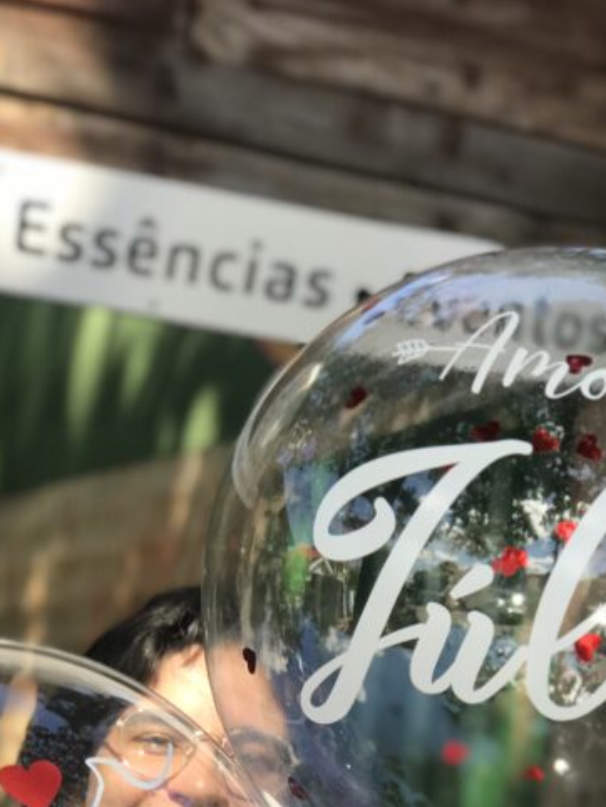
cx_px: 345
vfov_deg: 15.9
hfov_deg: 12.3
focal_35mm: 121
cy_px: 846
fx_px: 2822
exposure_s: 1/181
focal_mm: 6.6
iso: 20
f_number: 2.8
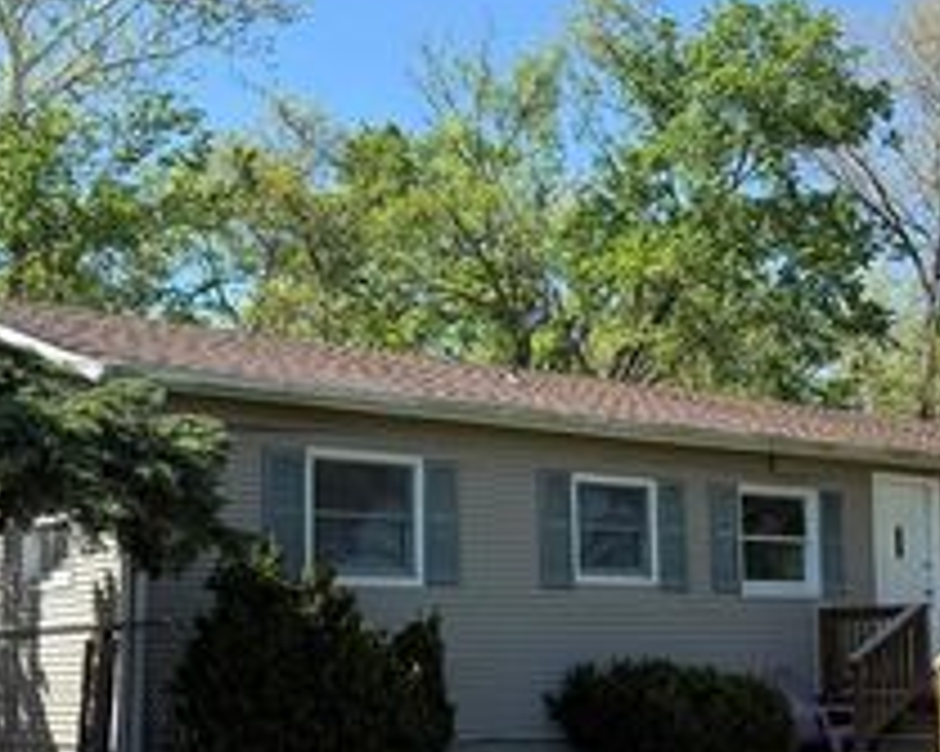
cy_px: 489
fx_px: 1557
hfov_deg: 33.6
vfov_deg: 27.0
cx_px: 504
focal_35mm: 56
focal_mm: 6.76
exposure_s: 1/2299
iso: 80
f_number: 1.78
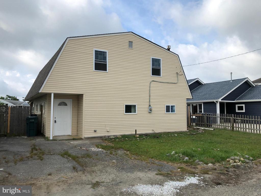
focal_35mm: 28
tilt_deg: +6.1
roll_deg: +2.0
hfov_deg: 63.4
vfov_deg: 49.7
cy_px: 98
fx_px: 211
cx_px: 130
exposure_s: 1/1656
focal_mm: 3.99
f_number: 1.8
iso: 20
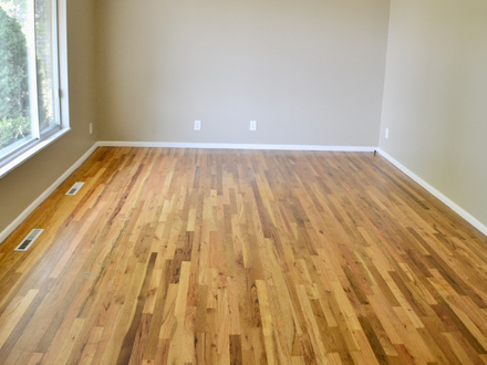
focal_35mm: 42
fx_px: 591
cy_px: 143
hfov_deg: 44.8
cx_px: 224
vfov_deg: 34.2
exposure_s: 1/80
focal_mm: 20
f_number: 4.5
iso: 400
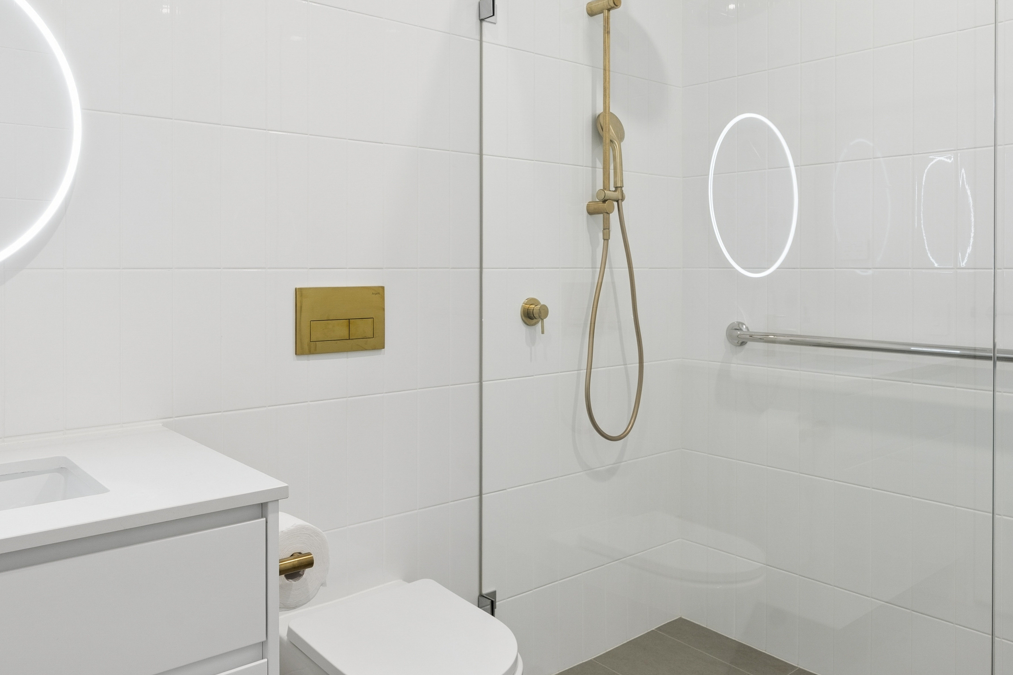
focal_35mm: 27
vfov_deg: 47.9
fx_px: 760
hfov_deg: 67.2
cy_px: 319
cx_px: 453
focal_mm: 16
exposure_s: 1/25
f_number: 8
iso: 320
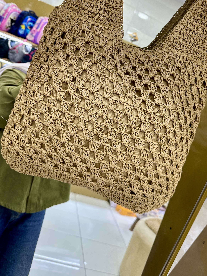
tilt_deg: -20.7
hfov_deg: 41.3
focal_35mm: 34
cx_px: 137
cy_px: 82
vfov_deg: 52.4
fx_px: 271
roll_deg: -26.5
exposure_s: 1/100
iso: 125
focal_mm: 6.86
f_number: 1.78
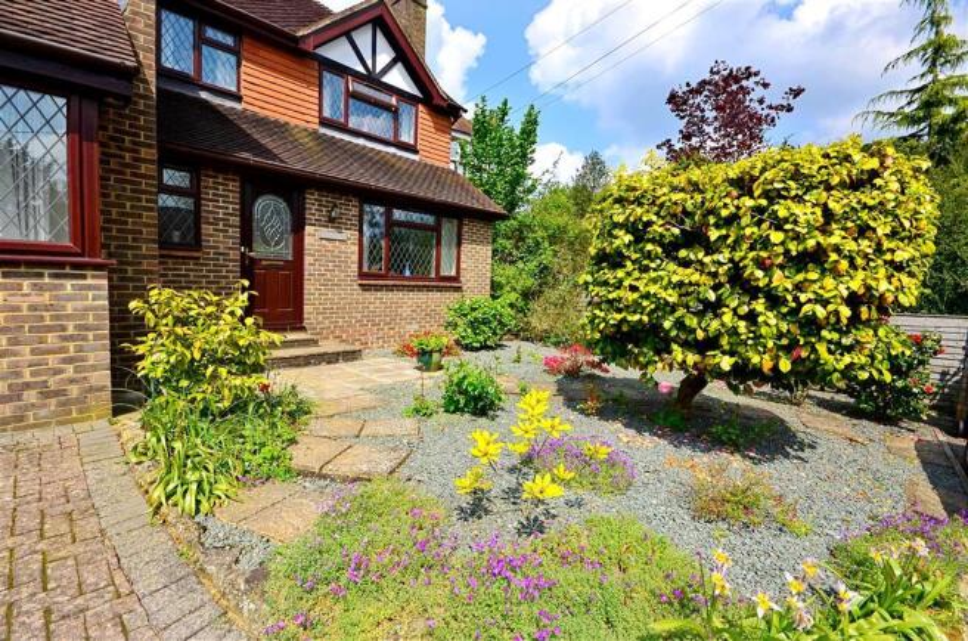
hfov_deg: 100.5
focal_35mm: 15
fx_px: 402
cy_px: 320
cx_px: 484
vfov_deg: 77.0
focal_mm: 10
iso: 200
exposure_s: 1/160
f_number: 11
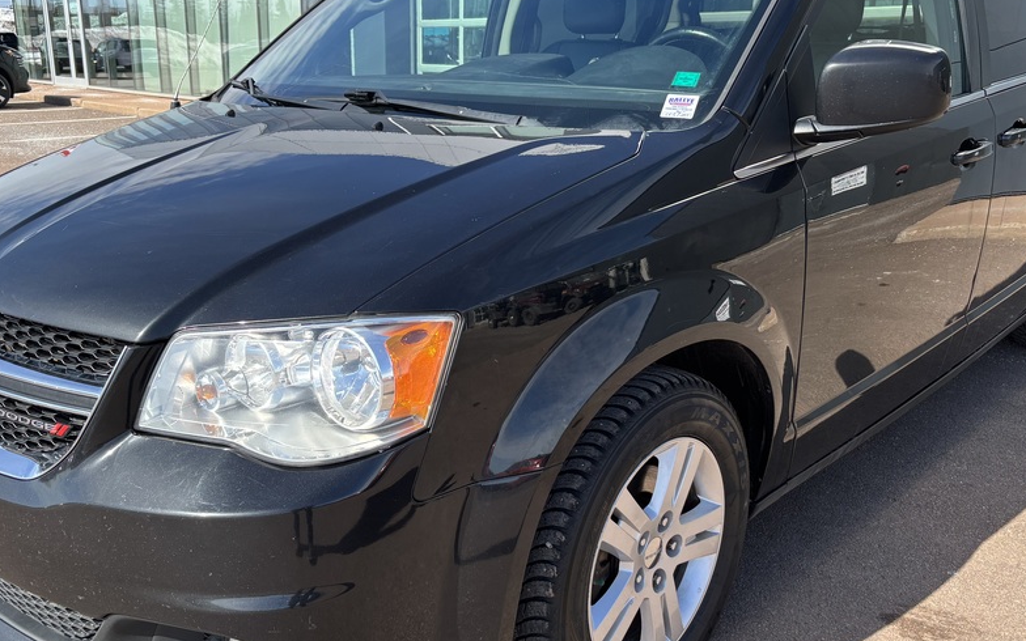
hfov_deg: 54.0
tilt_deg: -16.3
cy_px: 336
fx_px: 1007
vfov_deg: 35.3
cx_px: 499
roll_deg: -0.6
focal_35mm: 36
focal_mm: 5.96
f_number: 1.6
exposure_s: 1/1381
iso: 50
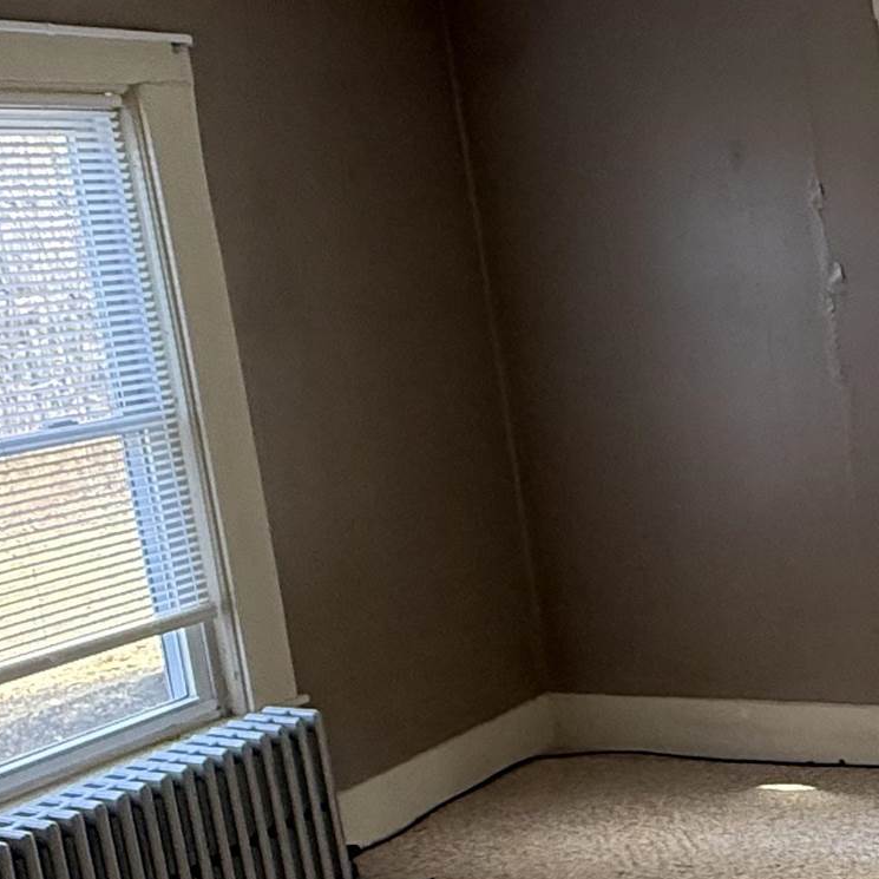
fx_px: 1465
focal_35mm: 51
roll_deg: +6.4
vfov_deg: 33.4
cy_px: 406
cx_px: 1030
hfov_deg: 29.2
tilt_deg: -7.3
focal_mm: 2.22
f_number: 2.2
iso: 250
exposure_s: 1/99
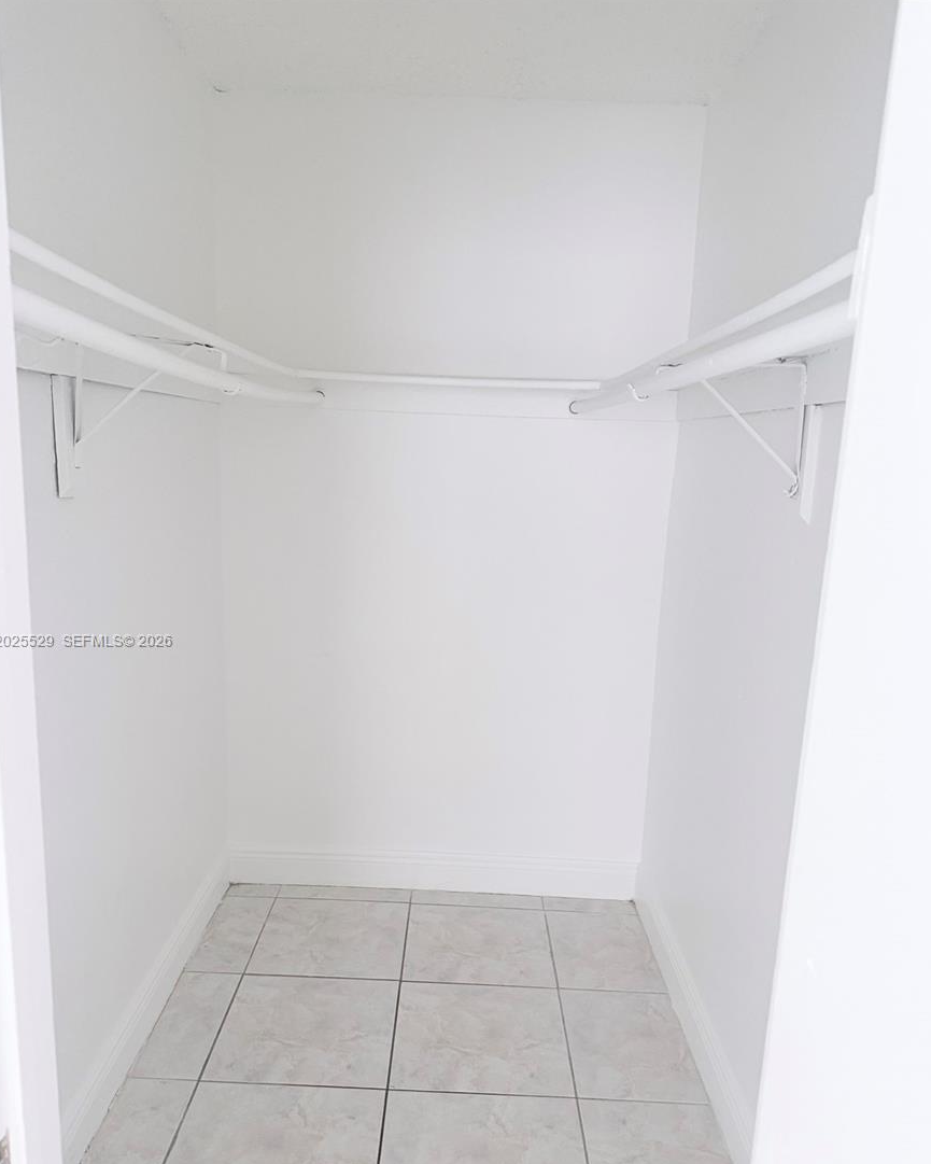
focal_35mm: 26
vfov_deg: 65.9
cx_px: 456
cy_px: 642
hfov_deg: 54.9
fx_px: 895
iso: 320
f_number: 1.78
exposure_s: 1/60
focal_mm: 6.76
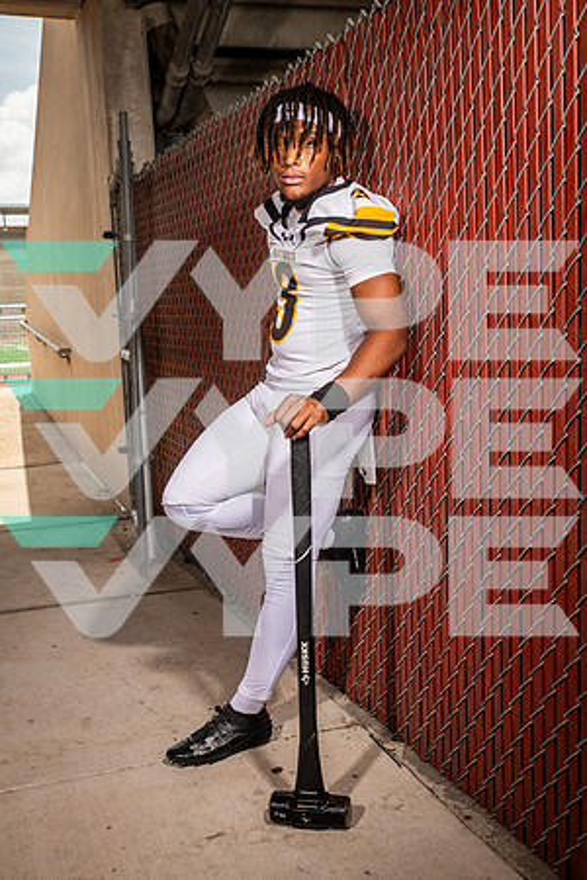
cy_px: 440
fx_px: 978
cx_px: 294
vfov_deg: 48.5
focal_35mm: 40
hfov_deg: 33.4
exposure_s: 1/400
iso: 160
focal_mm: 40
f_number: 7.1
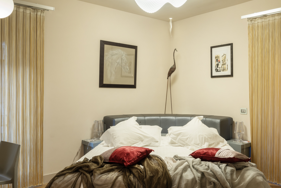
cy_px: 97
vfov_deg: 40.0
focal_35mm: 33
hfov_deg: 56.8
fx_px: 258
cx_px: 168
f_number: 9.5
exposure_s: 1/2.5
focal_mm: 24
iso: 100
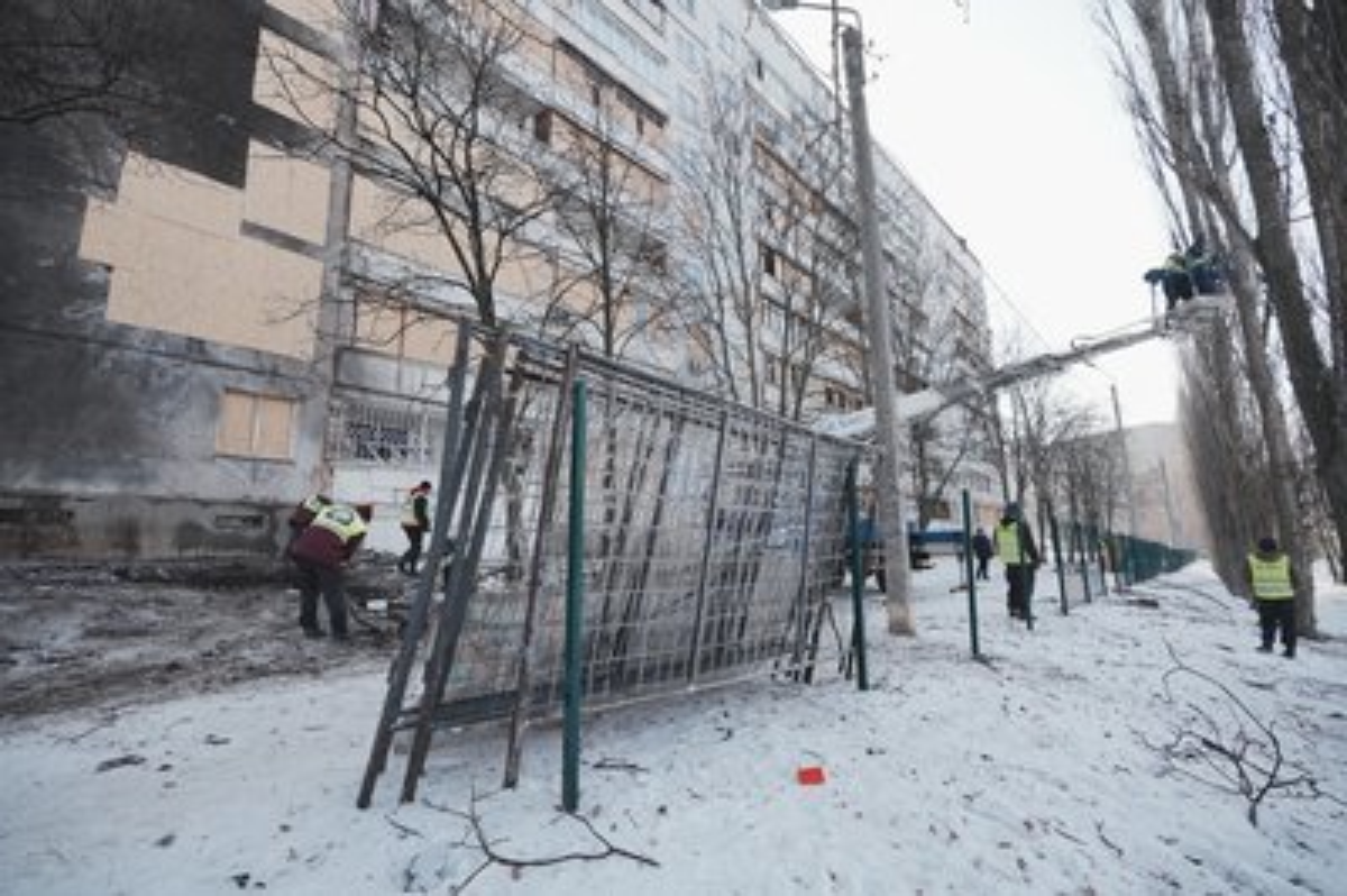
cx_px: 674
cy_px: 448
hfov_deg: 96.8
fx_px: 598
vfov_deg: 73.6
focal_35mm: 16
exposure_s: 1/640
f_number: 5
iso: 200
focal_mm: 16
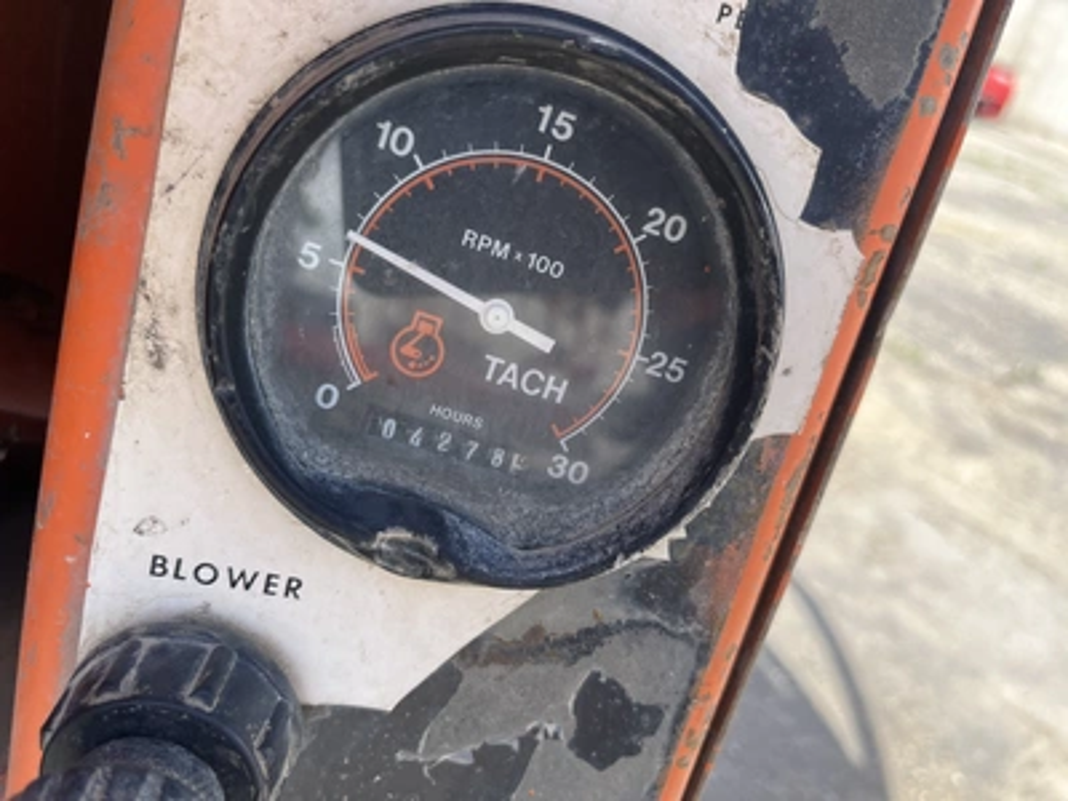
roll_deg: -15.7
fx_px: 802
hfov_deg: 67.3
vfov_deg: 53.1
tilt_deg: -30.3
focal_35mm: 26
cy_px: 400
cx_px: 534
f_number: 1.6
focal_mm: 5.1
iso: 50
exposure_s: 1/913
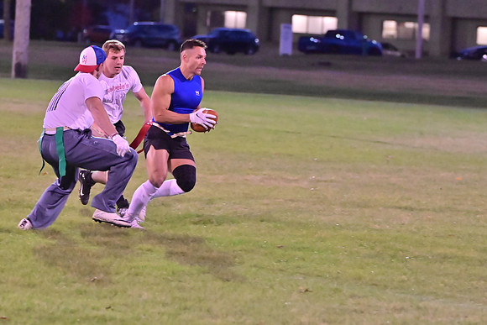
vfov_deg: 6.5
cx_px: 244
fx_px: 2841
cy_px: 162
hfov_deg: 9.8
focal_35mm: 210
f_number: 4
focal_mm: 140
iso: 6400
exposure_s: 1/320
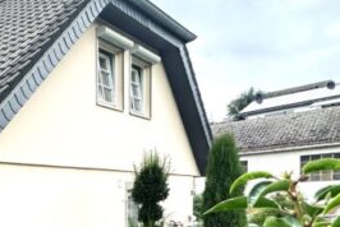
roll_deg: +2.4
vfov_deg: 29.5
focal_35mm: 42
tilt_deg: -3.9
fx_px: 397
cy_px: 235
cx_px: -142
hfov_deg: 30.8
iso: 40
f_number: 2.2
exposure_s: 1/636
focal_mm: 2.22
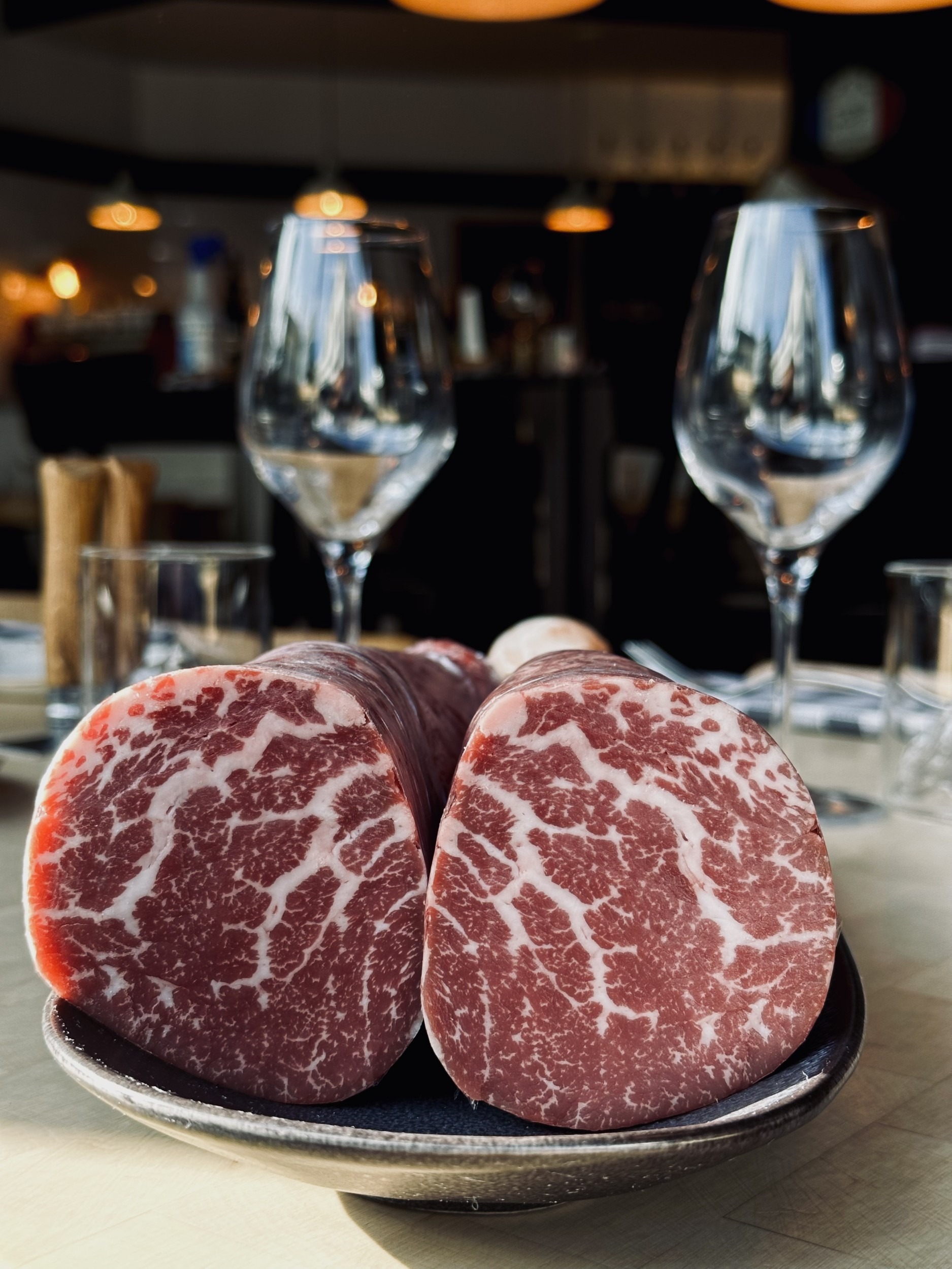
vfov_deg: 39.7
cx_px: 476
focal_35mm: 48
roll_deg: +0.6
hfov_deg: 30.3
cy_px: 634
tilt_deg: -5.5
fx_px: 1760
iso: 50
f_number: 1.78
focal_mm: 6.86
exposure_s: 1/100
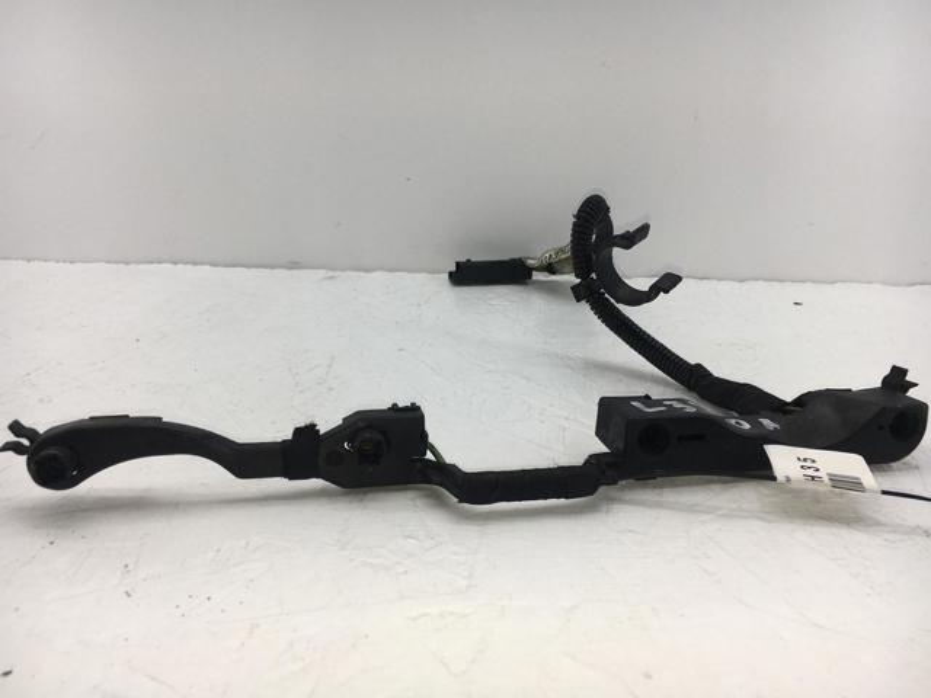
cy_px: 349
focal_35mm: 29
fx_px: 780
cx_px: 466
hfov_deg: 61.7
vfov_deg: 48.2
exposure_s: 1/481
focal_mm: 4.15
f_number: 2.2
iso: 25
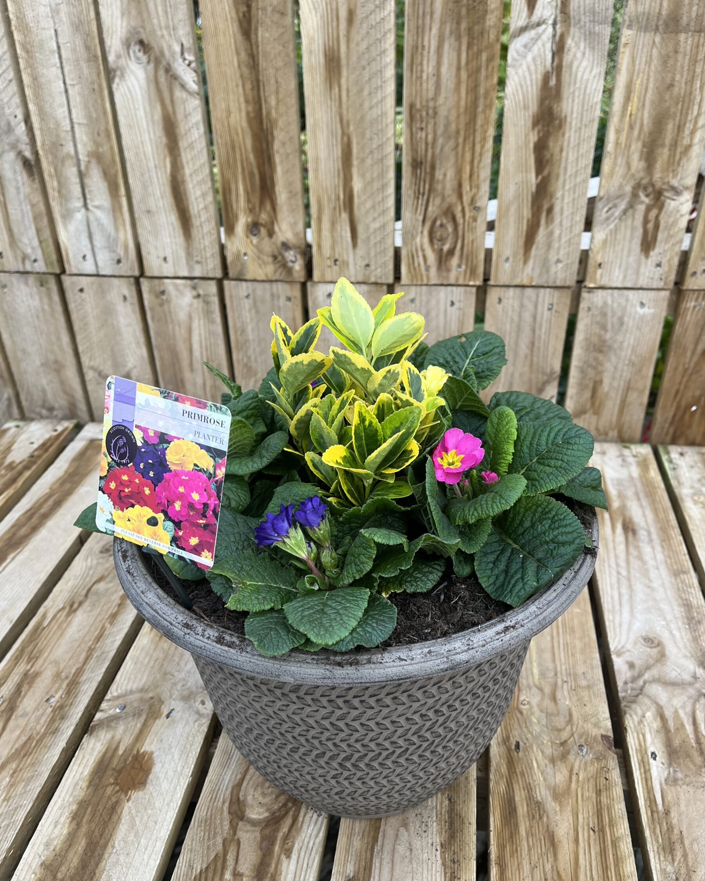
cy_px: 479
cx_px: 367
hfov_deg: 50.0
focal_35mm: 29
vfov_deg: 60.4
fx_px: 756
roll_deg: +2.2
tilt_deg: -33.8
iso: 50
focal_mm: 5.1
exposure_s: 1/121
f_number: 1.6
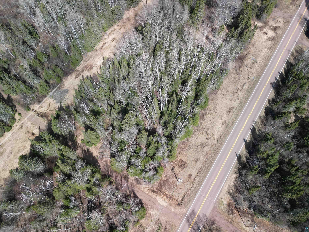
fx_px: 214
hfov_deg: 71.6
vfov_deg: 56.8
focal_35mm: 24
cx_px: 154
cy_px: 116
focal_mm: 6.72
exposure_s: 1/180
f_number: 1.7
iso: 110
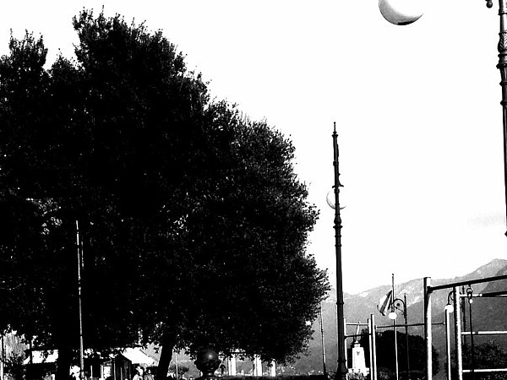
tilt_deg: +1.4
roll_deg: +0.8
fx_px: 1289
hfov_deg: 21.7
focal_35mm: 88
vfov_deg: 16.4
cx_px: 46
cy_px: 386
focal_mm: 4.12
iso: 50
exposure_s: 1/919
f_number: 2.4
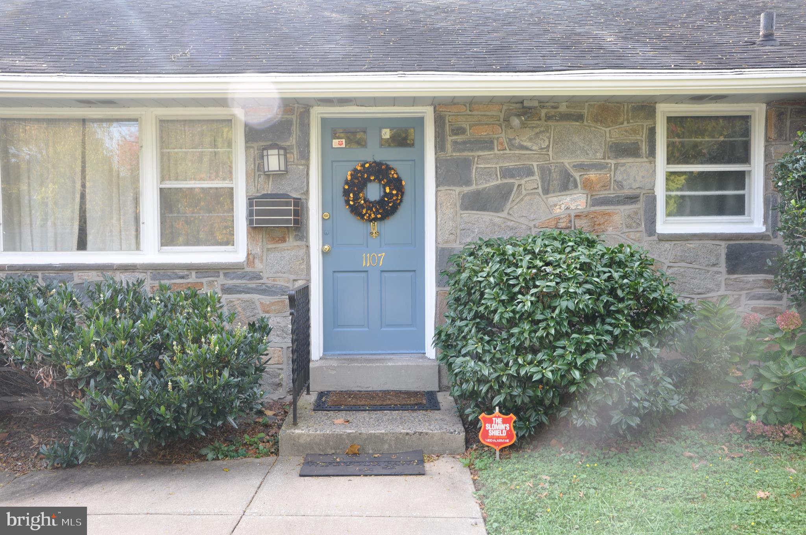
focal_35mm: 36
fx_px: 805
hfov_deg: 53.2
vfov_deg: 36.8
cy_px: 268
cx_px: 403
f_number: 6.3
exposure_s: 1/40
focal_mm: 24
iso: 200
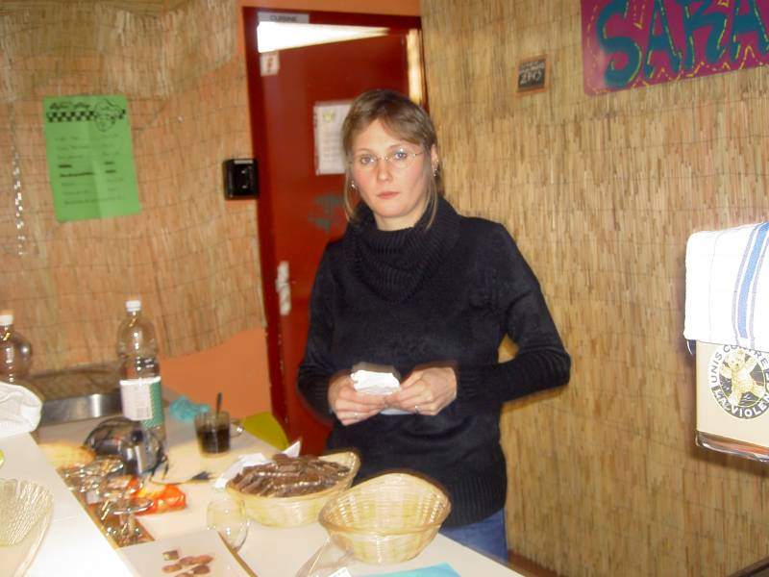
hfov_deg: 47.9
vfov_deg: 36.8
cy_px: 288
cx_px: 384
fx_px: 866
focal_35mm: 39
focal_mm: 8
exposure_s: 1/8
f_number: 2.8
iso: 100
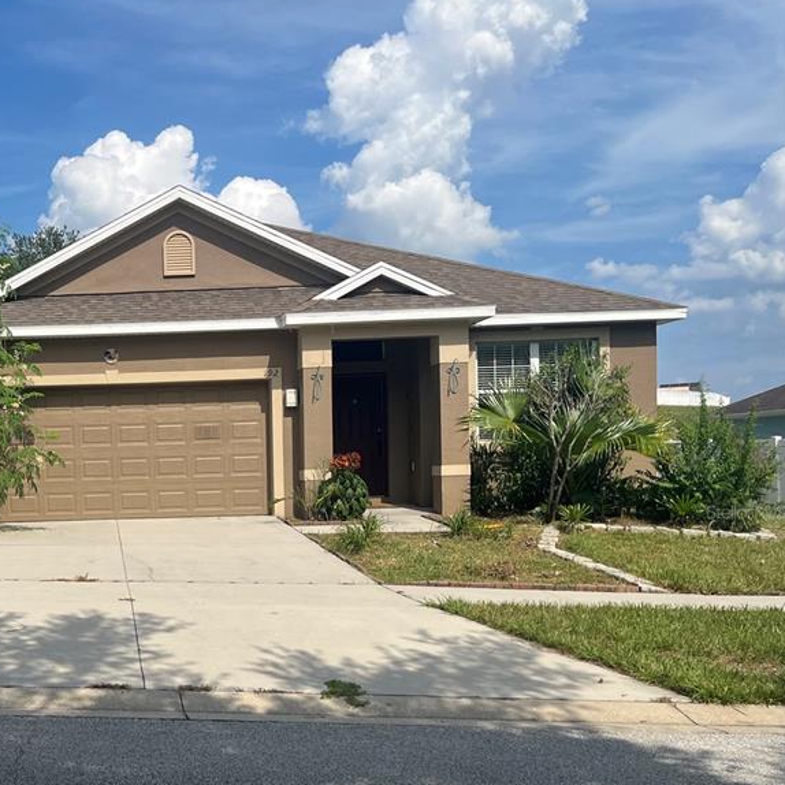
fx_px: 1052
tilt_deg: -2.5
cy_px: 511
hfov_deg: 38.3
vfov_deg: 40.5
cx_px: 89
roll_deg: +1.9
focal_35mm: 41
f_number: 1.6
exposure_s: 1/5076
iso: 50
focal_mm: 5.1
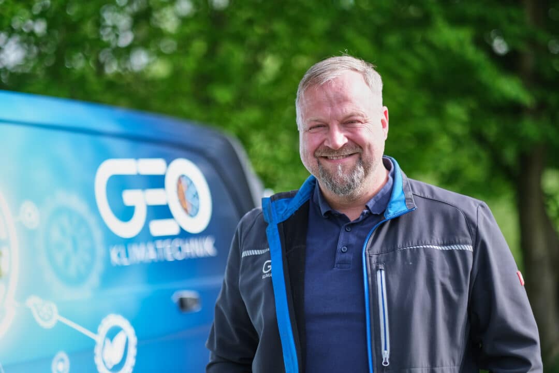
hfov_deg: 24.2
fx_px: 1304
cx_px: 280
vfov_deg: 16.3
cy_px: 186
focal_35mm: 84
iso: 200
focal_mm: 56
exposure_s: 1/3800
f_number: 1.2
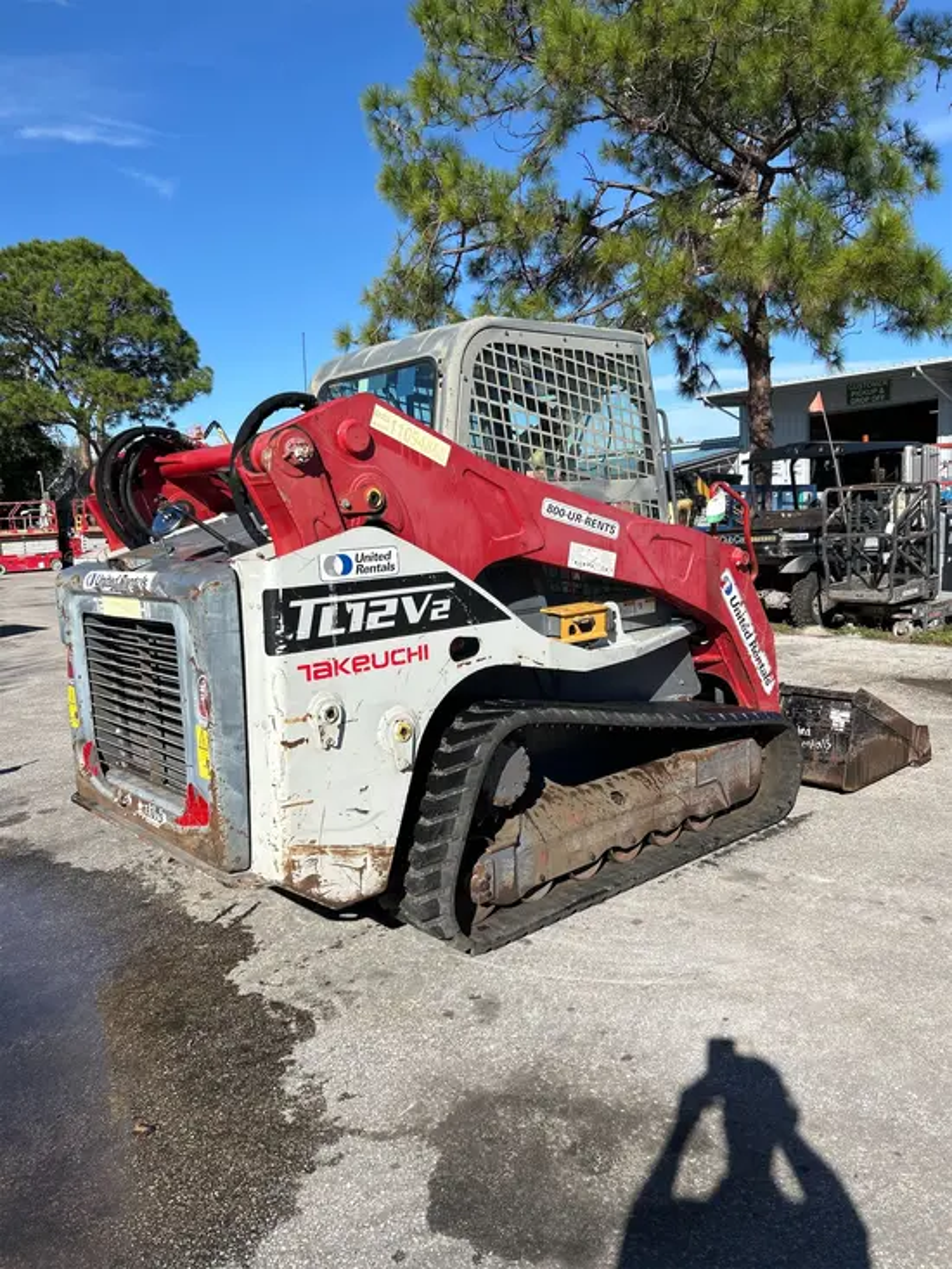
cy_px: 634
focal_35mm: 26
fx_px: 953
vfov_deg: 67.3
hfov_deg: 53.1
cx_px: 476
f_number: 1.5
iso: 50
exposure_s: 1/4444
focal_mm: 5.7
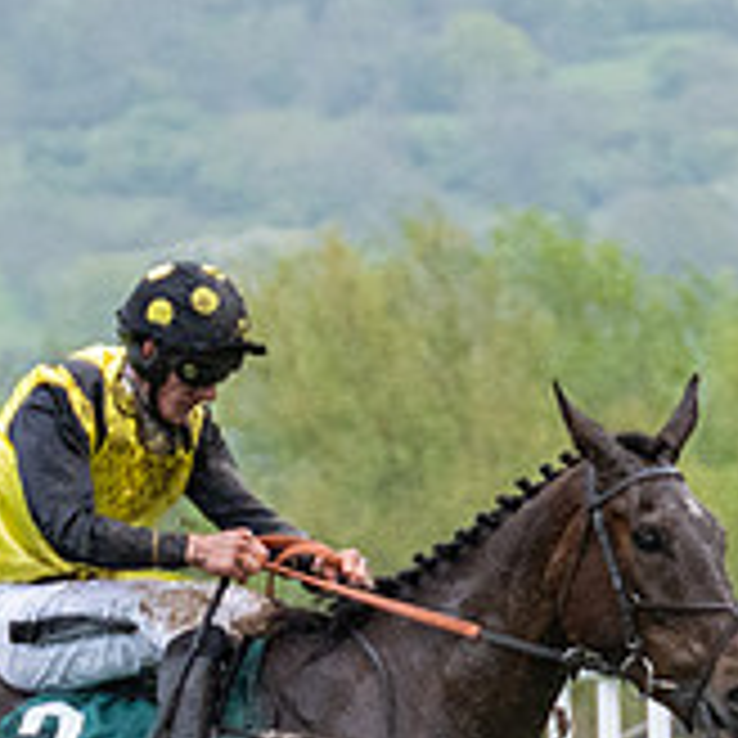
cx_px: 398
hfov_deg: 2.6
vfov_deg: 2.6
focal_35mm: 668
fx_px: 16112
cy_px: 938
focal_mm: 110
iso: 1000
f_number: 4
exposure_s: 1/1250
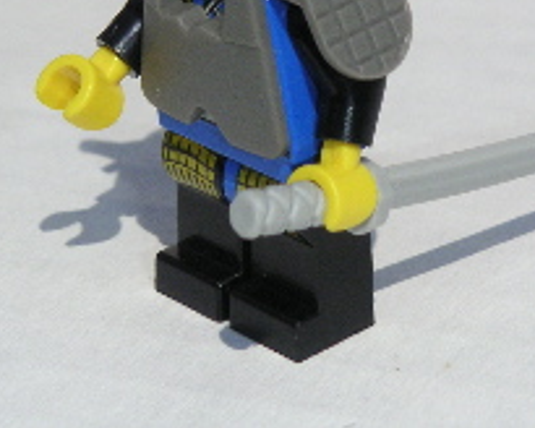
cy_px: 39
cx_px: 298
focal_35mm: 211
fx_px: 3341
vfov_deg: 7.3
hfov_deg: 9.2
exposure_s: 1/1000
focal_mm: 17.1
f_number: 8
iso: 160
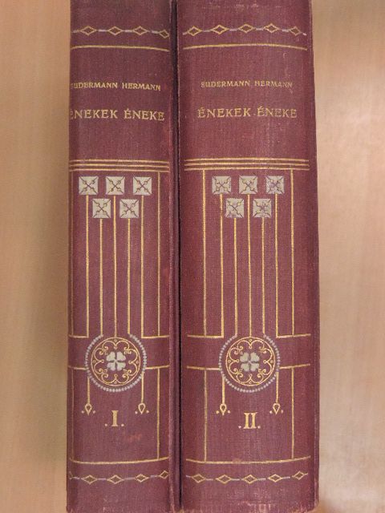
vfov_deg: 40.4
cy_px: 256
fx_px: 697
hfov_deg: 30.9
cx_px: 192
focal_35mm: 47
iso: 1600
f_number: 3.5
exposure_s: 1/125
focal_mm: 8.3
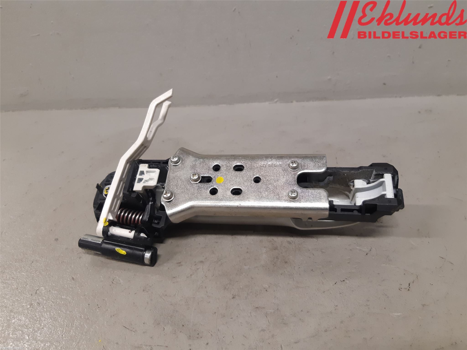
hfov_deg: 67.3
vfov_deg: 53.1
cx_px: 234
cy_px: 175
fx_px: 351
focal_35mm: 26
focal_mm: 3.93
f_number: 1.7
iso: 125
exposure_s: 1/50
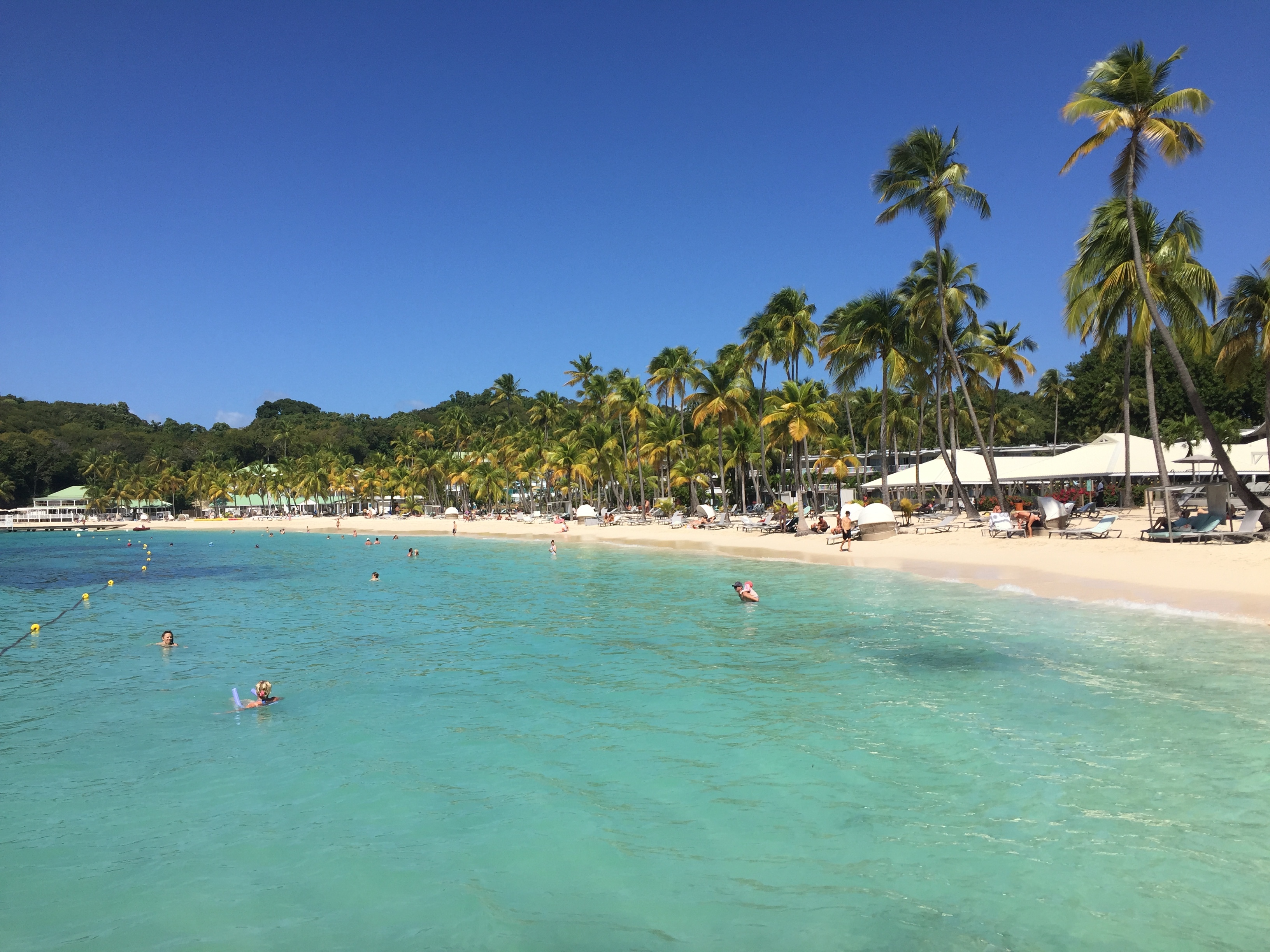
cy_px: 476
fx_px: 1064
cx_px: 635
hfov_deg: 61.7
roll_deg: +0.3
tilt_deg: +0.9
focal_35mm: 29
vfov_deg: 48.2
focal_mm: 4.15
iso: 32
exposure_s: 1/2639
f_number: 2.2
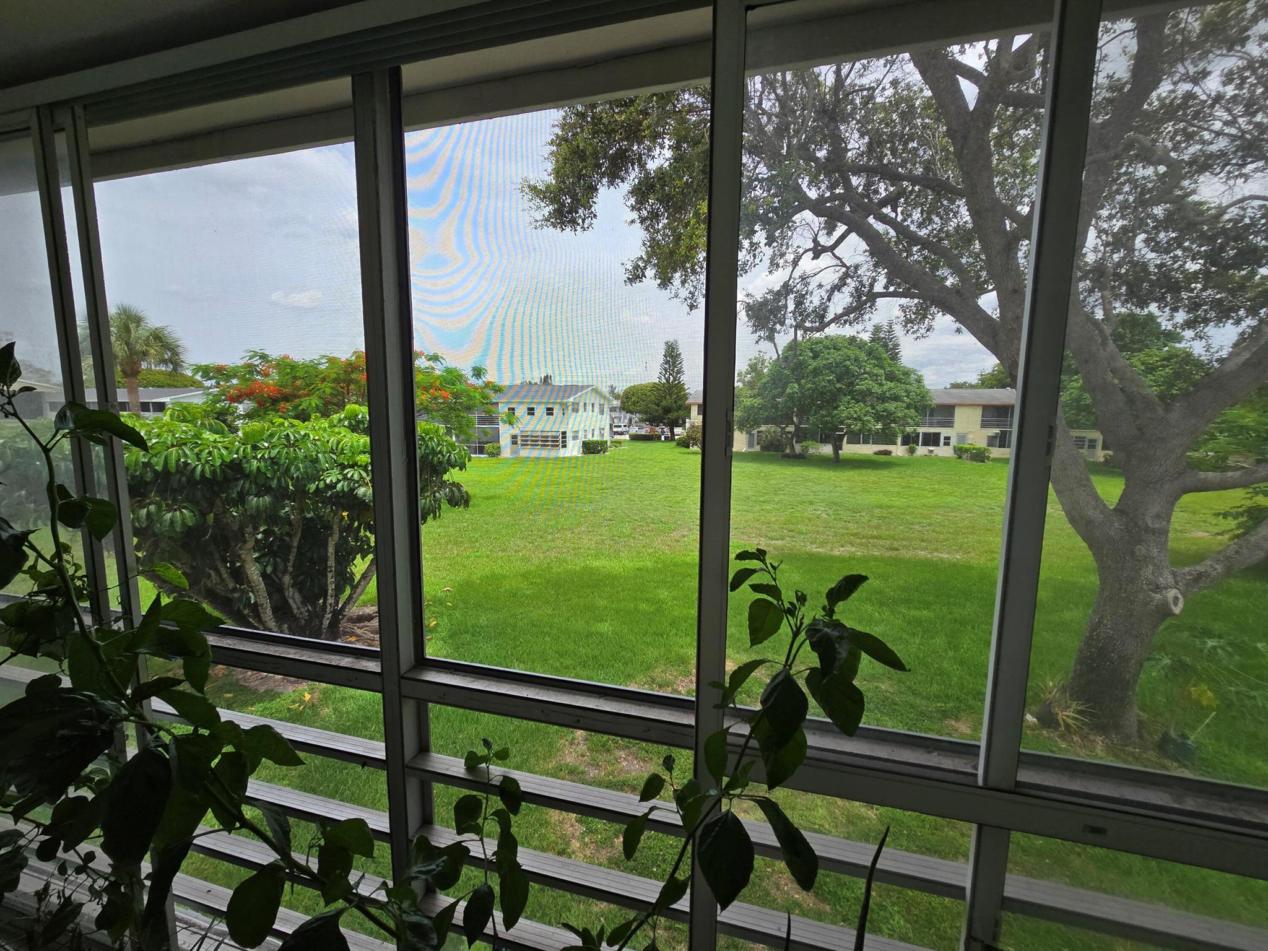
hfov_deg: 106.2
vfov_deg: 89.9
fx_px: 476
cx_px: 634
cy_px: 476
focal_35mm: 13
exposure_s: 1/2000
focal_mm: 2.2
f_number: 2.2
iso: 100
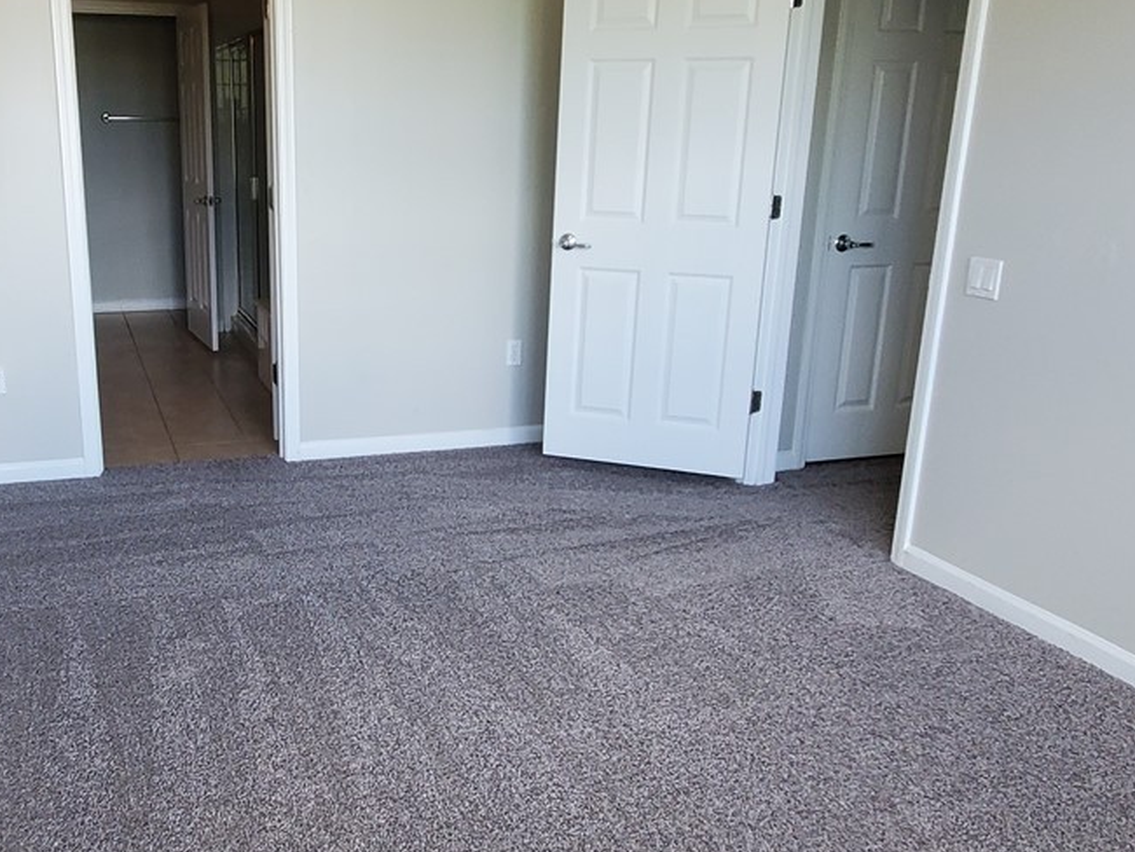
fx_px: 1050
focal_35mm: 32
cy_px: 440
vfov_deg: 44.2
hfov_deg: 55.5
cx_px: 370
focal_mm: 1.8
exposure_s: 1/60
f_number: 2.2
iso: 160
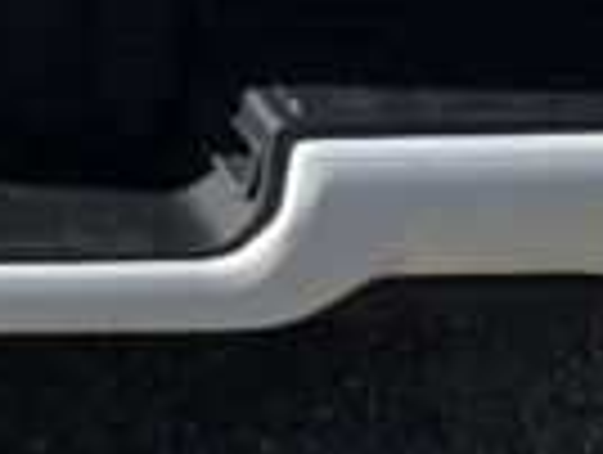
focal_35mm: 137
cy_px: -530
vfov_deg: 9.9
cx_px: -135
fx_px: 2391
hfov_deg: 13.9
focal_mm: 6.25
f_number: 1.7
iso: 80
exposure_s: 1/5447
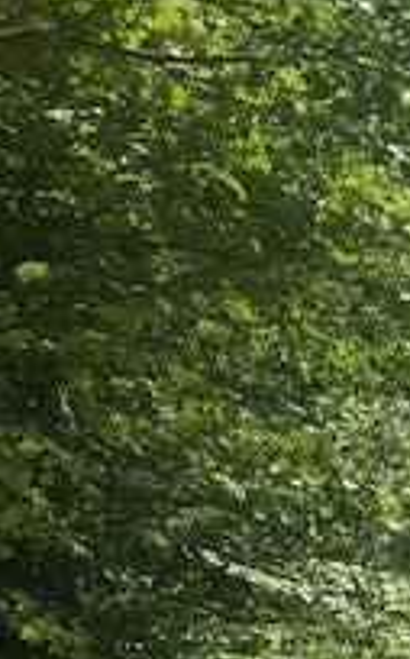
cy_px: 846
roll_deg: -0.4
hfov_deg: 6.8
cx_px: 668
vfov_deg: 10.8
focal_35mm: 190
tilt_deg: -2.4
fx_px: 3406
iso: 20
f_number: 2.8
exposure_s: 1/585
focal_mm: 6.6
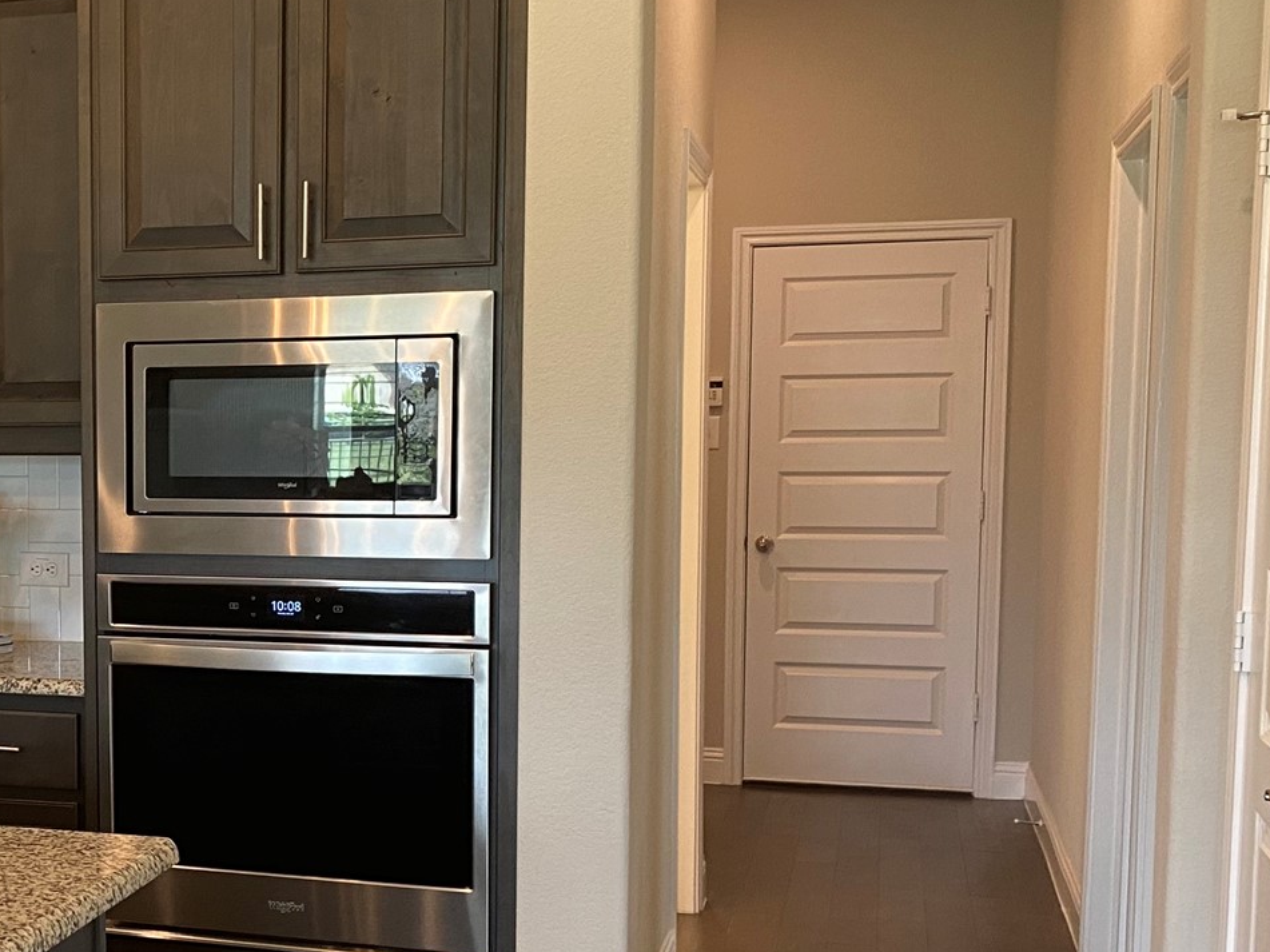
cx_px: 93
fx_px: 2054
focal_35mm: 56
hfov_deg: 32.4
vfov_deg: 26.0
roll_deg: +2.6
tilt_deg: -4.0
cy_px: 581
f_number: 1.8
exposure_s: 1/60
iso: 100
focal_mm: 4.25
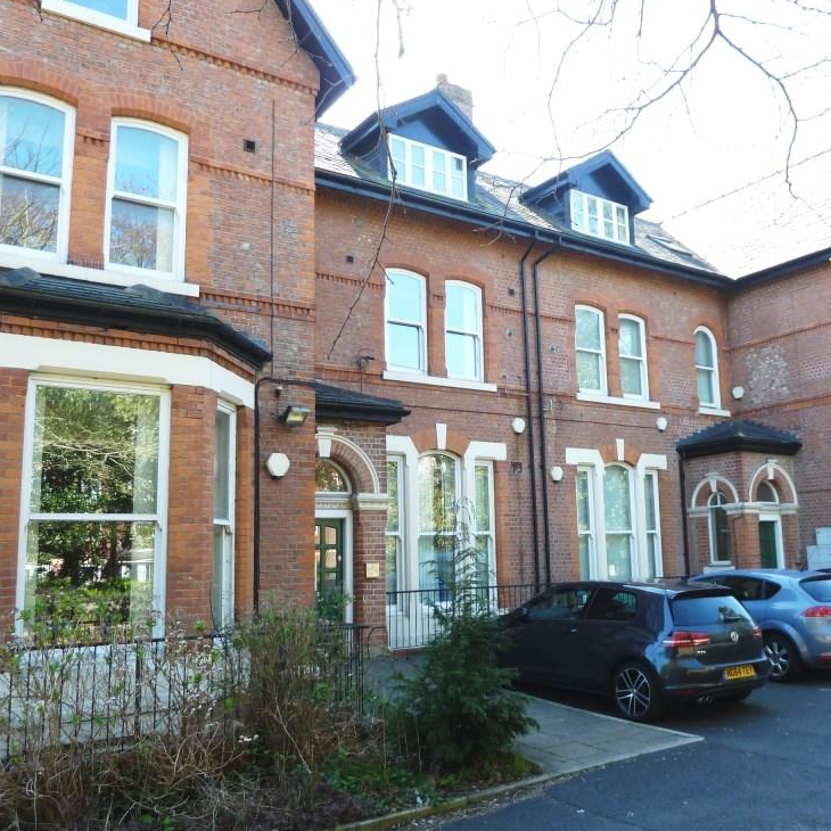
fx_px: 842
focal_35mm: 31
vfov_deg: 52.5
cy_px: 426
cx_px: 497
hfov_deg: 52.2
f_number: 3.3
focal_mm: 4.1
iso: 80
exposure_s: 1/80
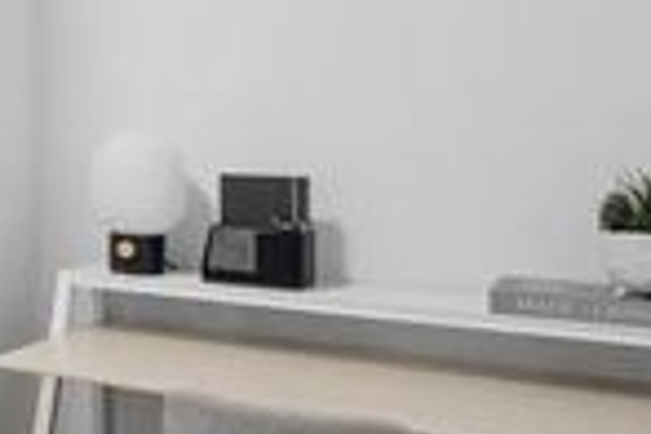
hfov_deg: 23.0
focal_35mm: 61
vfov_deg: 22.1
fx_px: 1103
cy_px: 115
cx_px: -438
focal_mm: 14
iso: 100
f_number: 8
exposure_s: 1/1.25
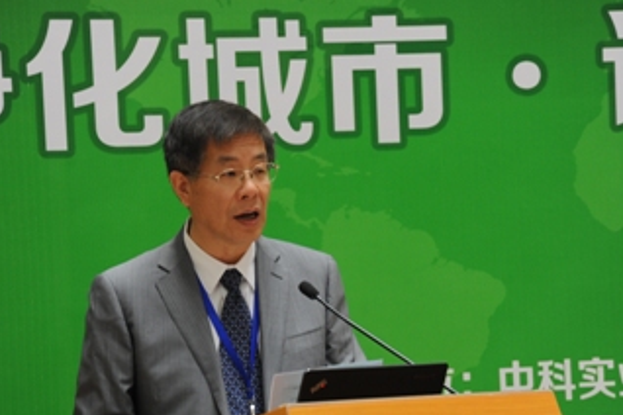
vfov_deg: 8.1
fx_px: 2924
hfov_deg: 12.2
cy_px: 253
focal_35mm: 169
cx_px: 321
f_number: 5.6
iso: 1600
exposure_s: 1/60
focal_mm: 120
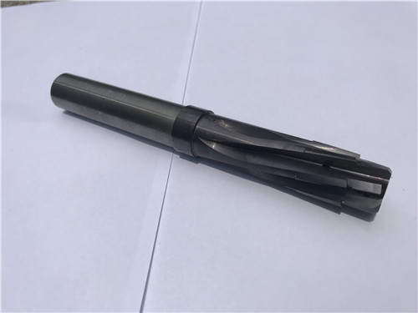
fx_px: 338
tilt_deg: -48.2
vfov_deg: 49.7
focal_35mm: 28
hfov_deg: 63.4
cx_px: 209
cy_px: 156
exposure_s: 1/5051
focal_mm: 3.99
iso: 20
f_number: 1.8
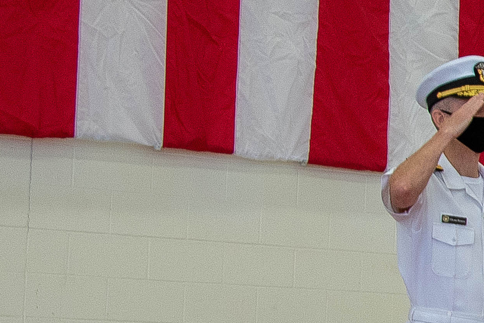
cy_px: 234
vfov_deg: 7.2
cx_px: 1043
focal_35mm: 192
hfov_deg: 9.8
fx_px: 2583
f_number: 7.1
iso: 1000
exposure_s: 1/200
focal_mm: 40
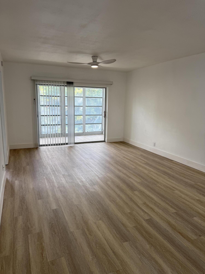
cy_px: 137
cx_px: 102
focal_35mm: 24
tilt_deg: -9.4
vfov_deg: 71.6
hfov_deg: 56.8
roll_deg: -2.2
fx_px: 190
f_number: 1.78
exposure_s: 1/120
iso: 80
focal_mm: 6.76
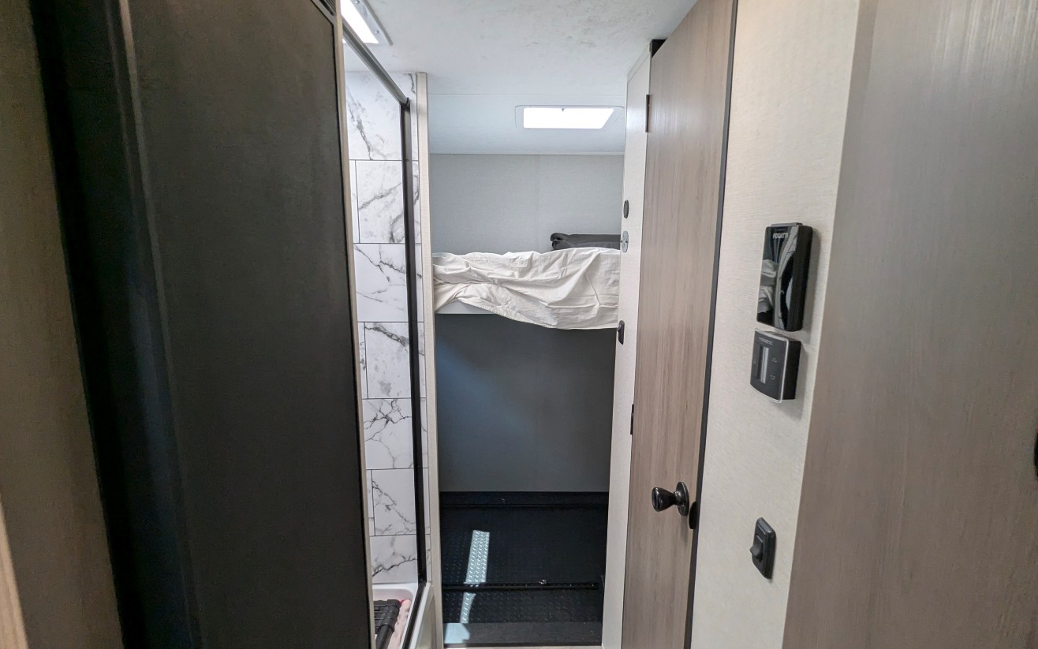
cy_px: 344
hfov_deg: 91.1
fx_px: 509
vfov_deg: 65.0
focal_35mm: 18
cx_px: 523
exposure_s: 1/156
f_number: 2.2
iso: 130
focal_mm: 2.35
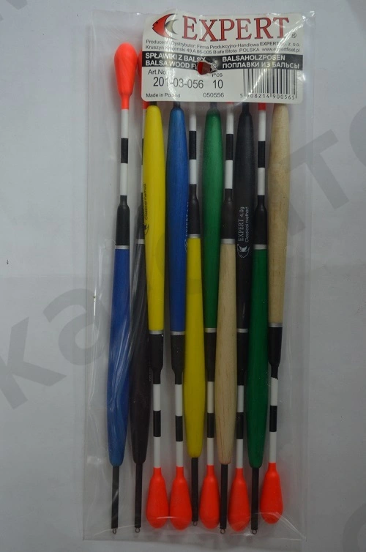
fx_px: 781
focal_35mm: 51
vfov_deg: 38.9
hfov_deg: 26.4
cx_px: 183
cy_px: 276
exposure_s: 1/60
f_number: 5
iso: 720
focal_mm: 34
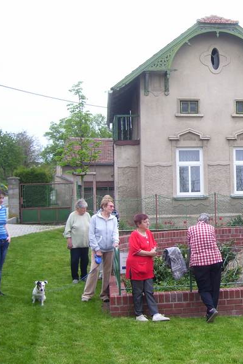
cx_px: 220
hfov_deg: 25.2
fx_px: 526
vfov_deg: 38.2
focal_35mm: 52
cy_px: 183
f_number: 2.7
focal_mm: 6
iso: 80
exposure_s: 1/125
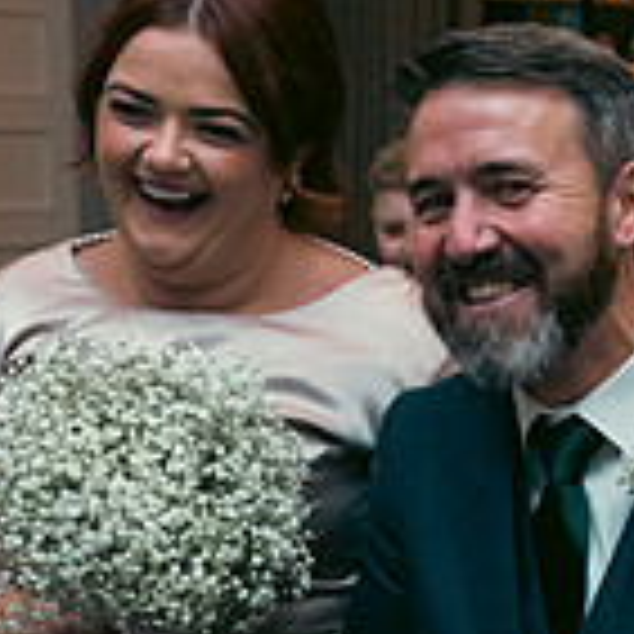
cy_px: 528
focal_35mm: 84
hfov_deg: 19.6
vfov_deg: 20.4
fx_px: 1741
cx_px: 737
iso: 800
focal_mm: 24
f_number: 3.5
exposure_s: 1/160
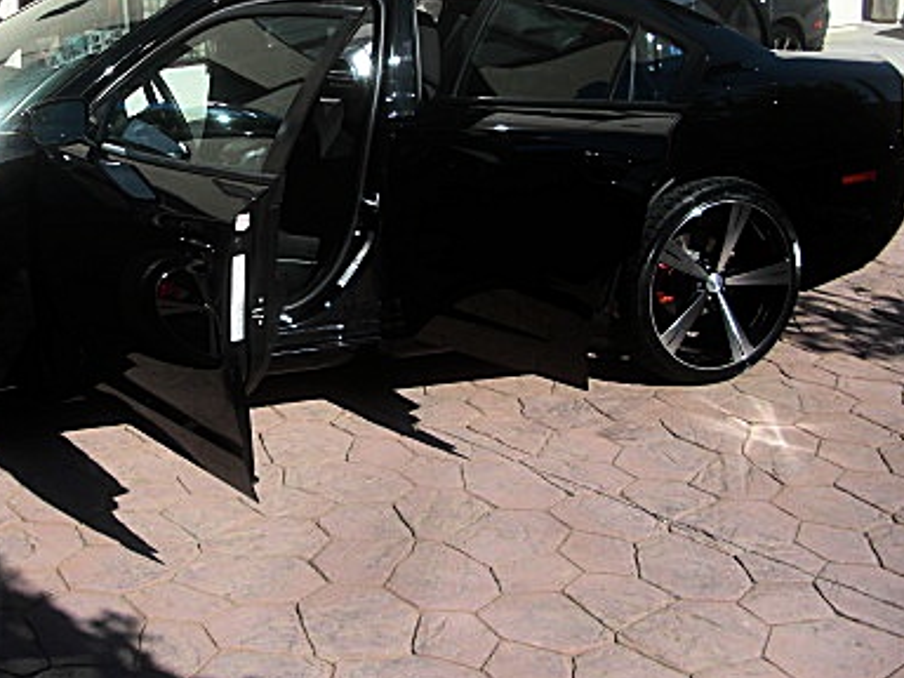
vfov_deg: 24.2
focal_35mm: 60
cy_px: 202
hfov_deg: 31.4
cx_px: 193
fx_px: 1567
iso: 50
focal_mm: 6.3
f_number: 2.8
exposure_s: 1/800
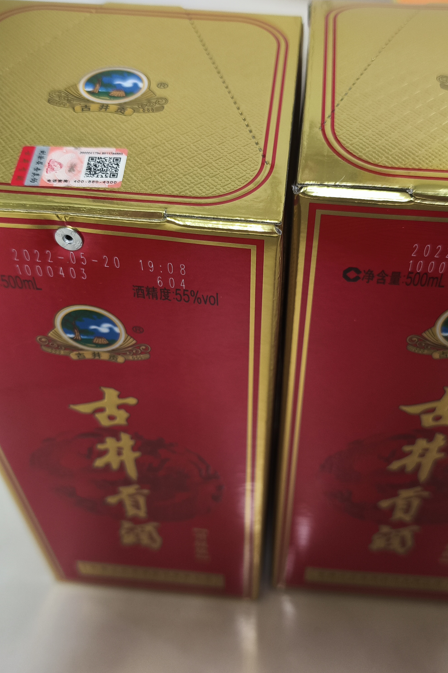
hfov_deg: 39.9
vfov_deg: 57.2
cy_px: 338
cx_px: 256
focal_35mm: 33
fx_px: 616
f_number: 1.6
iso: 320
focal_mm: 5.84
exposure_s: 1/50
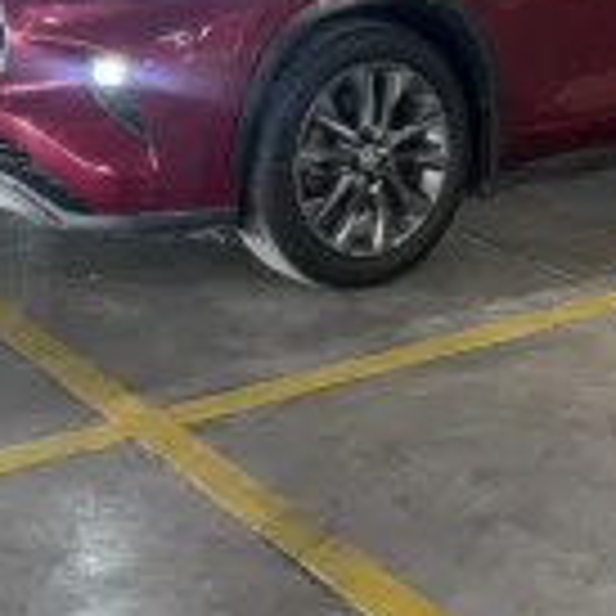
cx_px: 418
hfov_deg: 25.6
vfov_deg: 23.7
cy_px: -99
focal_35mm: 67
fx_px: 1349
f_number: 1.5
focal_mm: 5.7
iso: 400
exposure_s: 1/33
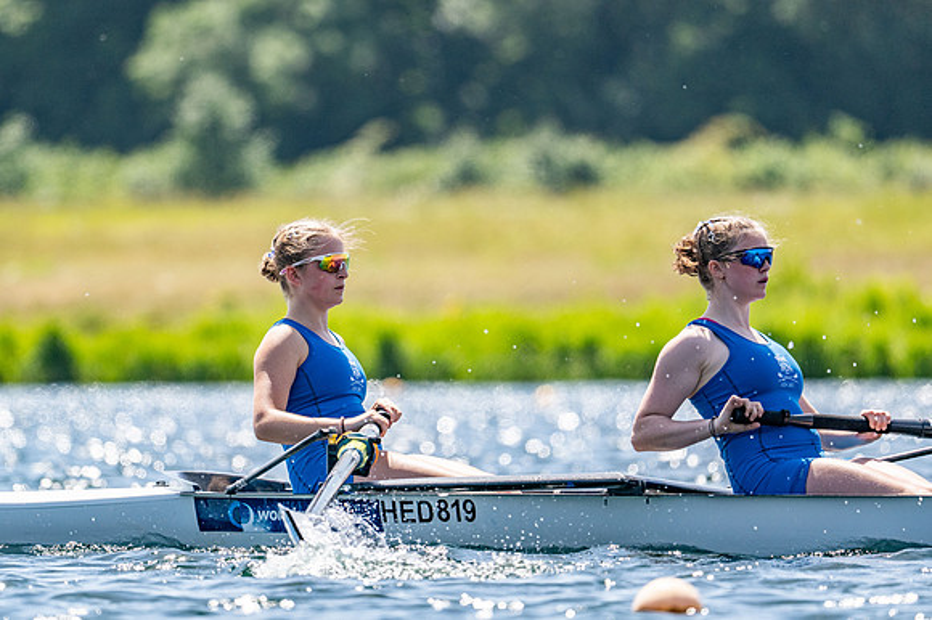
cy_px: 310
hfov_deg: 3.4
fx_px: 15524
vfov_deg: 2.3
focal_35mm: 600
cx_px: 466
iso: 280
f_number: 4.5
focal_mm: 400
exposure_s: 1/2500
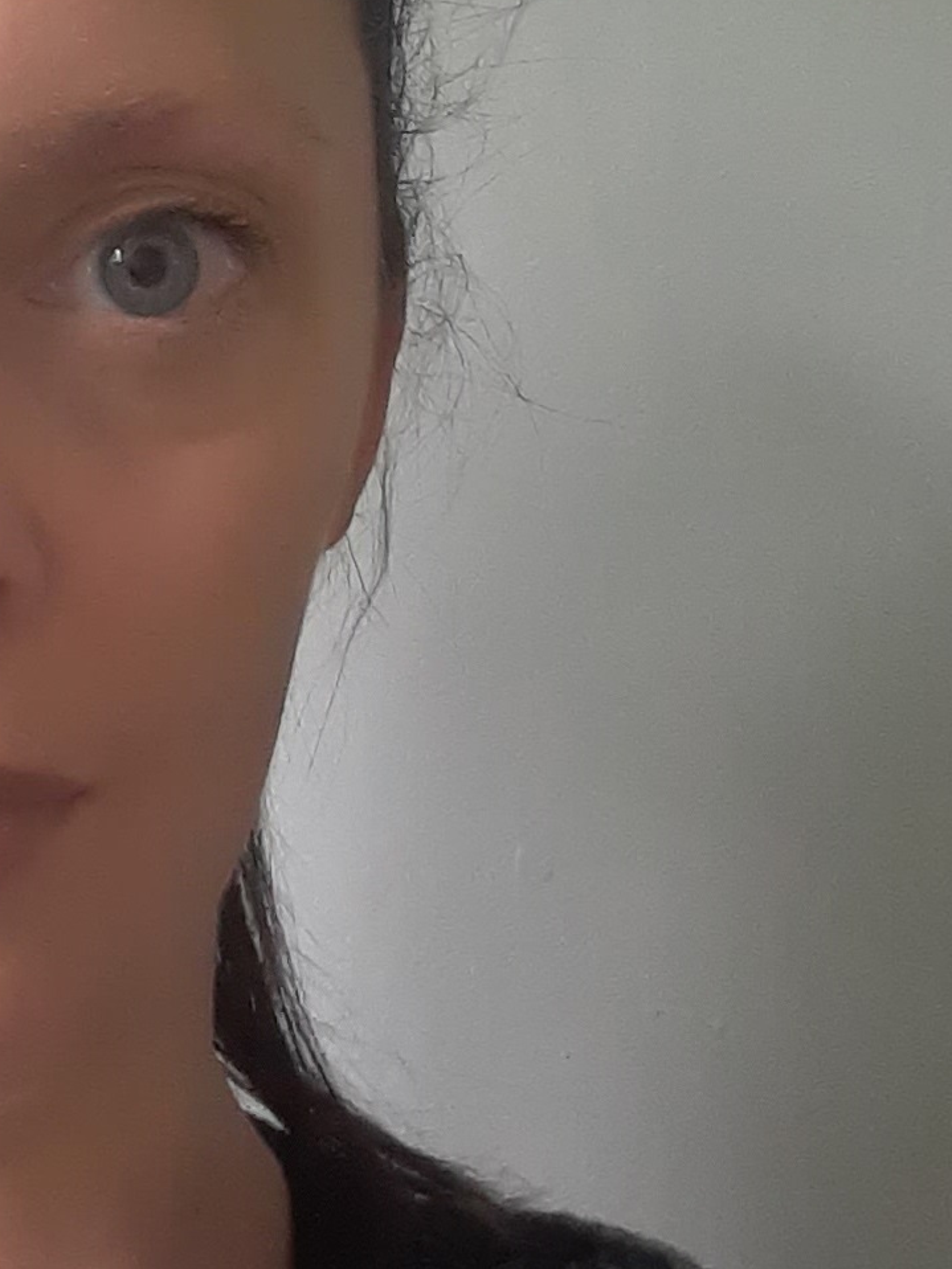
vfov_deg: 22.8
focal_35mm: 86
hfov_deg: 16.6
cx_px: -113
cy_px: 627
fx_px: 3154
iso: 250
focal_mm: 2.66
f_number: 2
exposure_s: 1/50
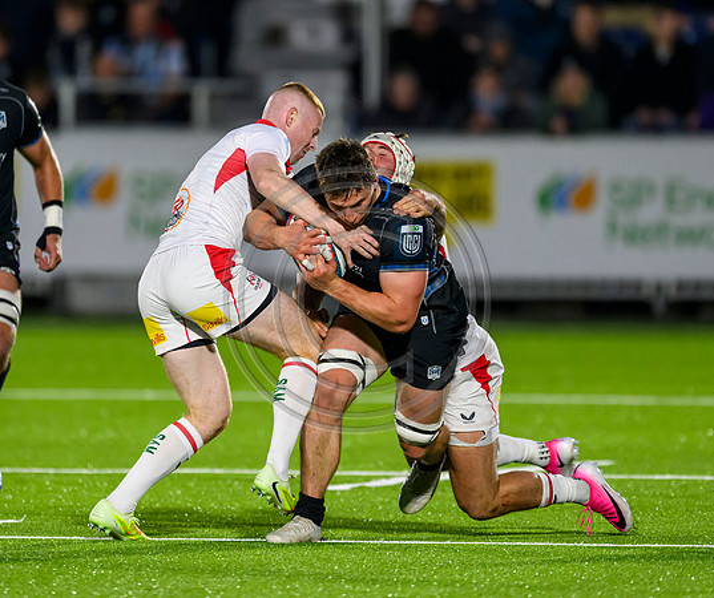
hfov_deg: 2.2
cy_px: 204
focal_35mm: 854
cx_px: 322
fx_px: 18392
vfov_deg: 1.9
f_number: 4
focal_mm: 560
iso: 4000
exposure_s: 1/1250
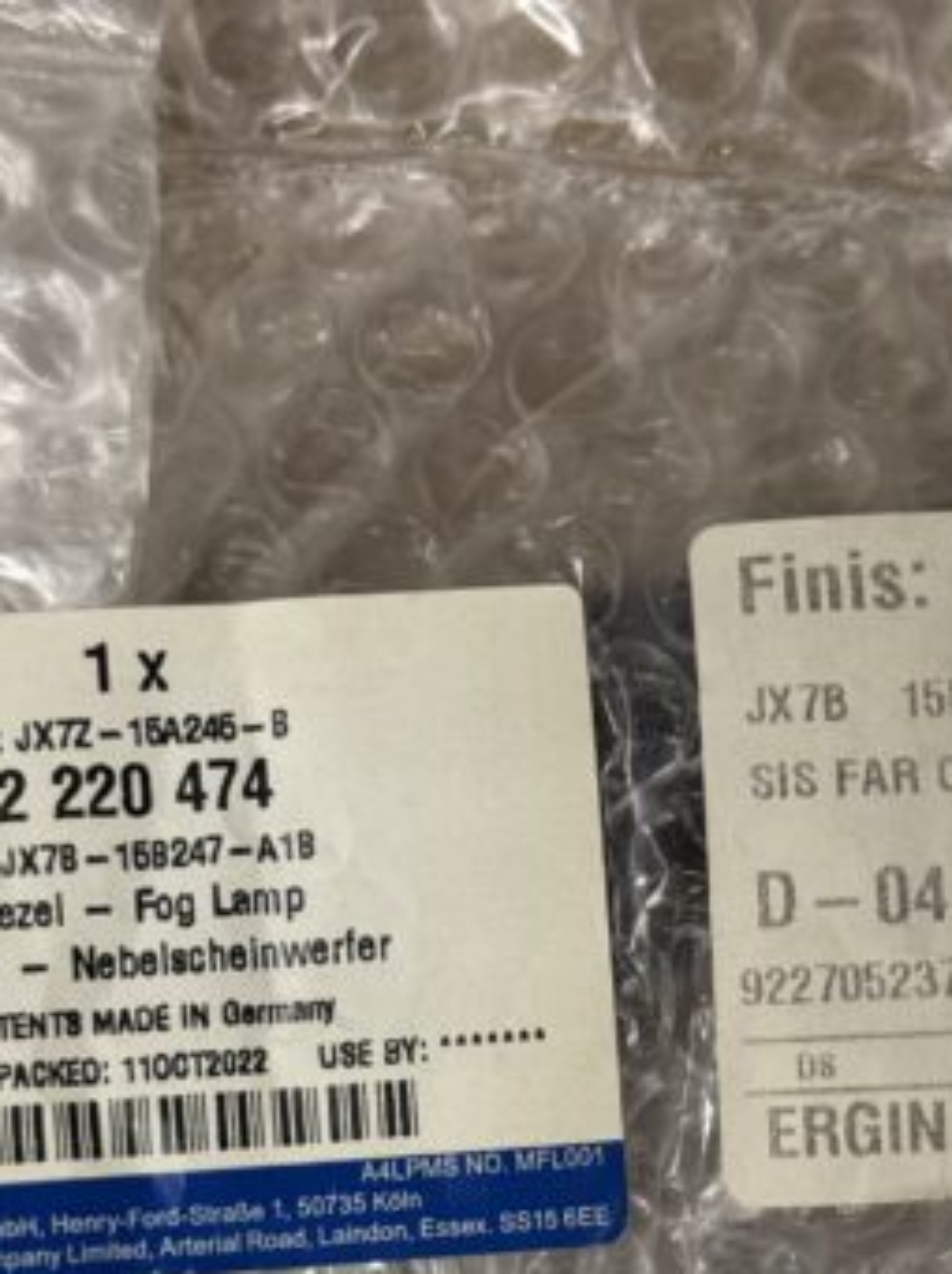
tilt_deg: -80.7
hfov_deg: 15.7
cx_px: 444
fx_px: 3453
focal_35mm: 94
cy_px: 1007
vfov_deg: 20.7
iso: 100
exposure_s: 1/50
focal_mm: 6.76
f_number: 1.78
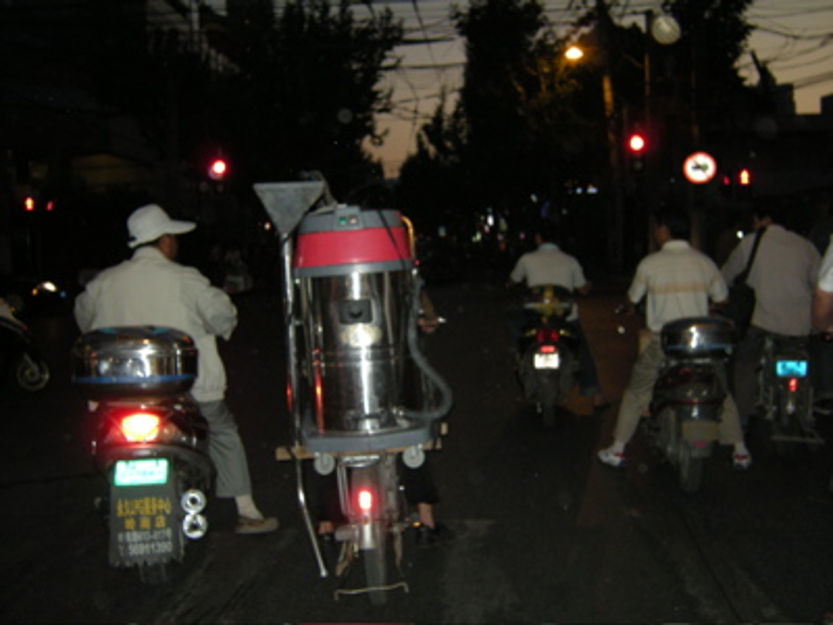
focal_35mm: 31
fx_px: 746
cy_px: 312
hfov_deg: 58.4
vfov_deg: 45.4
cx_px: 416
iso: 226
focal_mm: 5.3
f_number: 2.9
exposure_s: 1/60
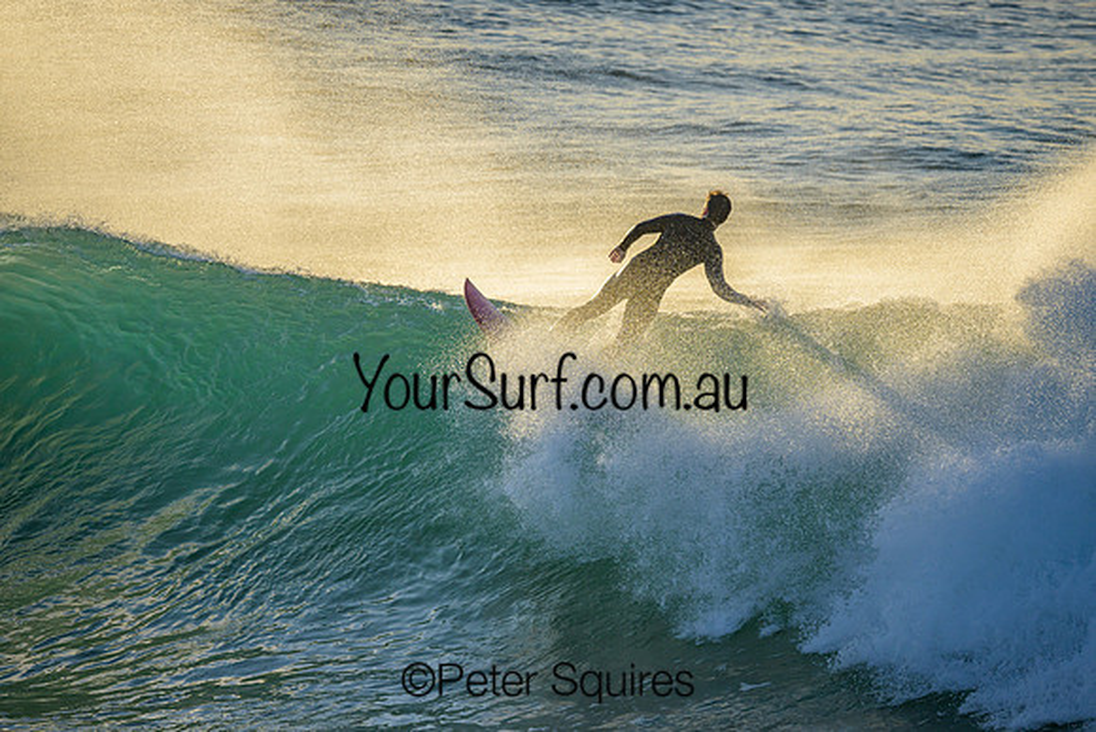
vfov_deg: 1.7
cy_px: 366
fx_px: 24360
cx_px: 548
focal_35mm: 800
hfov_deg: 2.6
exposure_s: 1/2000
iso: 450
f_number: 6.3
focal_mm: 800
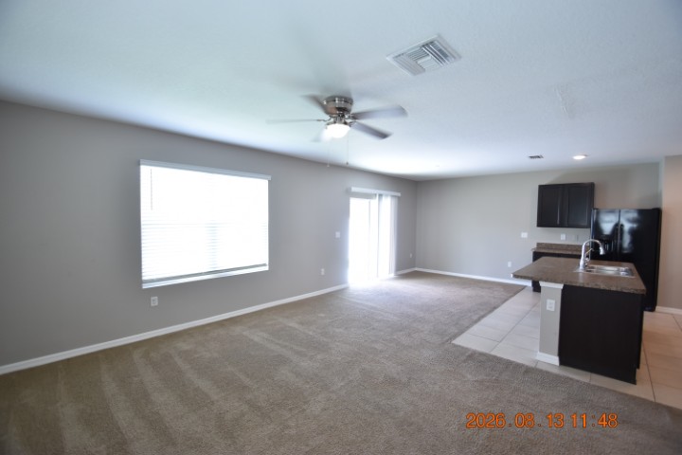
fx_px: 284
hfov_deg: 100.4
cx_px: 341
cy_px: 228
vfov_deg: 77.3
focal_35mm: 15
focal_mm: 10
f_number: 4
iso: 400
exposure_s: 1/60
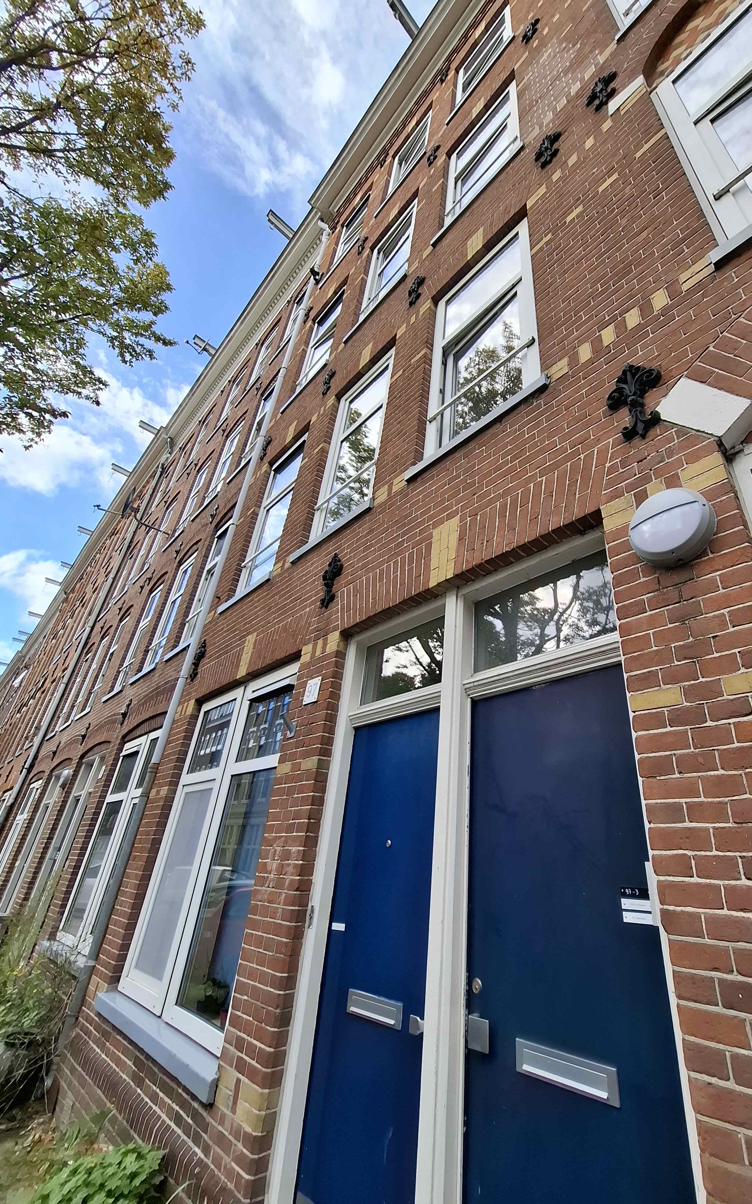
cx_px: 455
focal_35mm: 14
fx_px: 459
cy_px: 600
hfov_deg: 77.6
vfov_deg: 105.3
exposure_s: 1/498
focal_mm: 1.74
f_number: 2.2
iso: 40
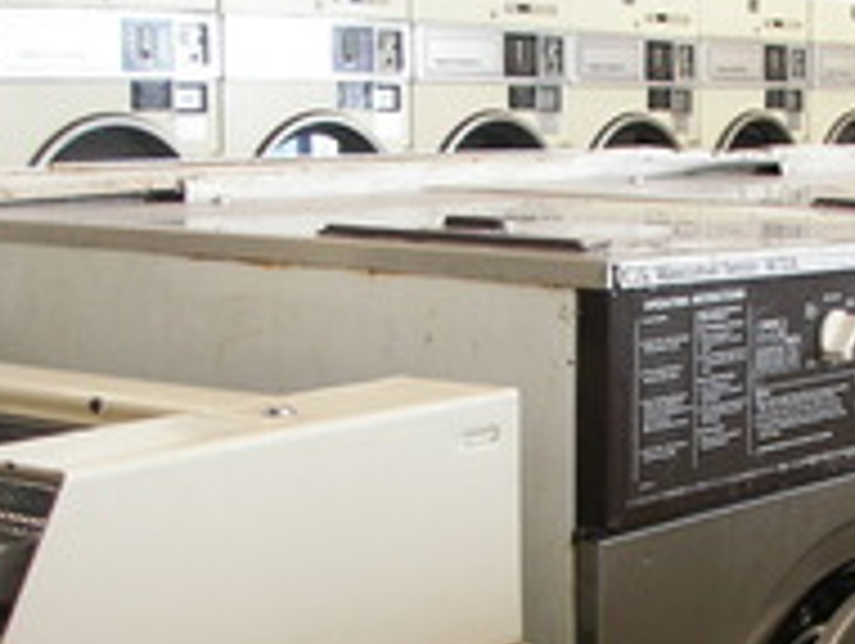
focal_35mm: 79
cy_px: 435
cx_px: 623
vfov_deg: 18.6
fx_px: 1954
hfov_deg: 24.5
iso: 100
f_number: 2.8
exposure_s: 1/50
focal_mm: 6
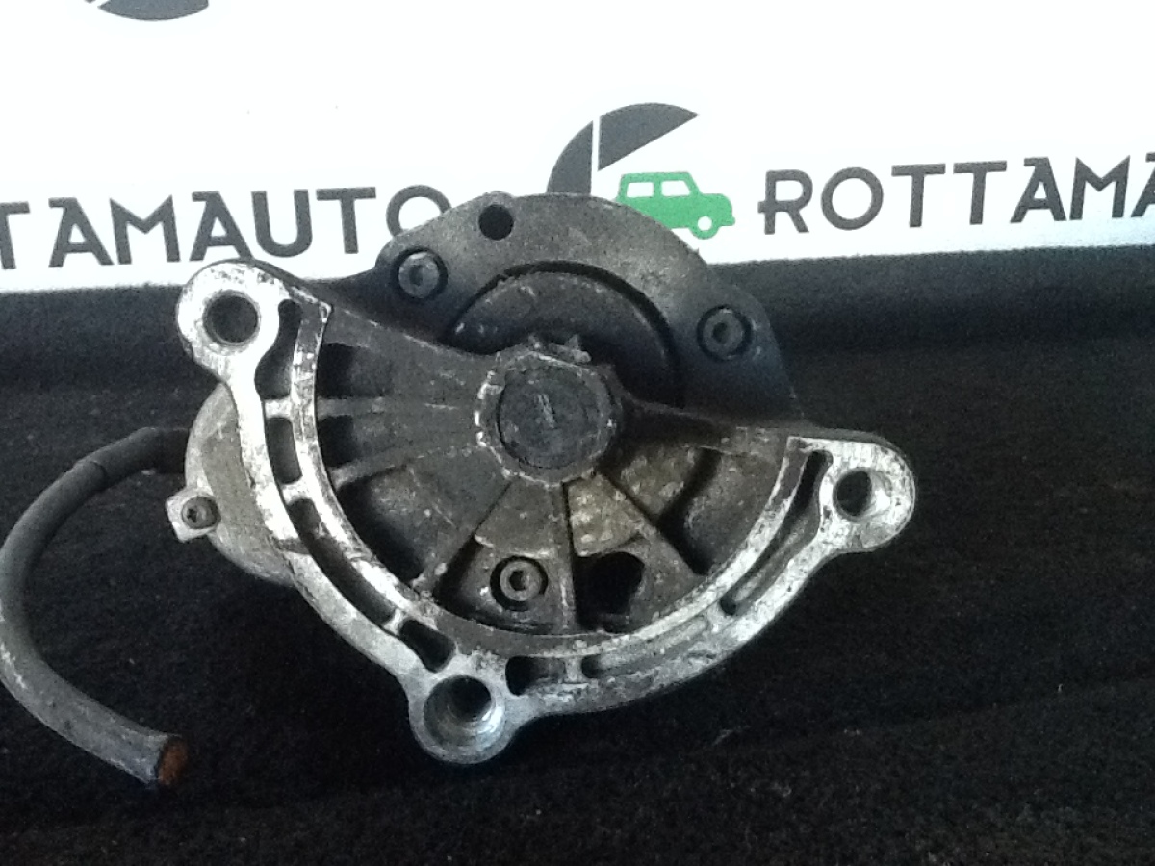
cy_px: 433
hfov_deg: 42.9
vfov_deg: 32.9
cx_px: 578
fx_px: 1468
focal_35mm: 44
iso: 320
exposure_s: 1/30
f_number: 2.4
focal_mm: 2.03
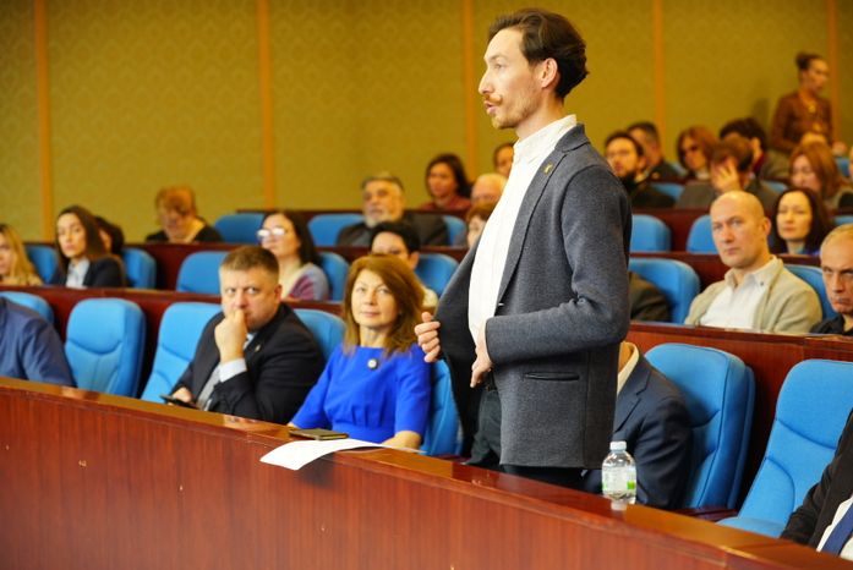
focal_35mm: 107
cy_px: 285
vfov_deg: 12.8
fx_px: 2537
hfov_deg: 19.1
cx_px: 426
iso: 1600
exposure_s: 1/50
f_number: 4.5
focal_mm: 107
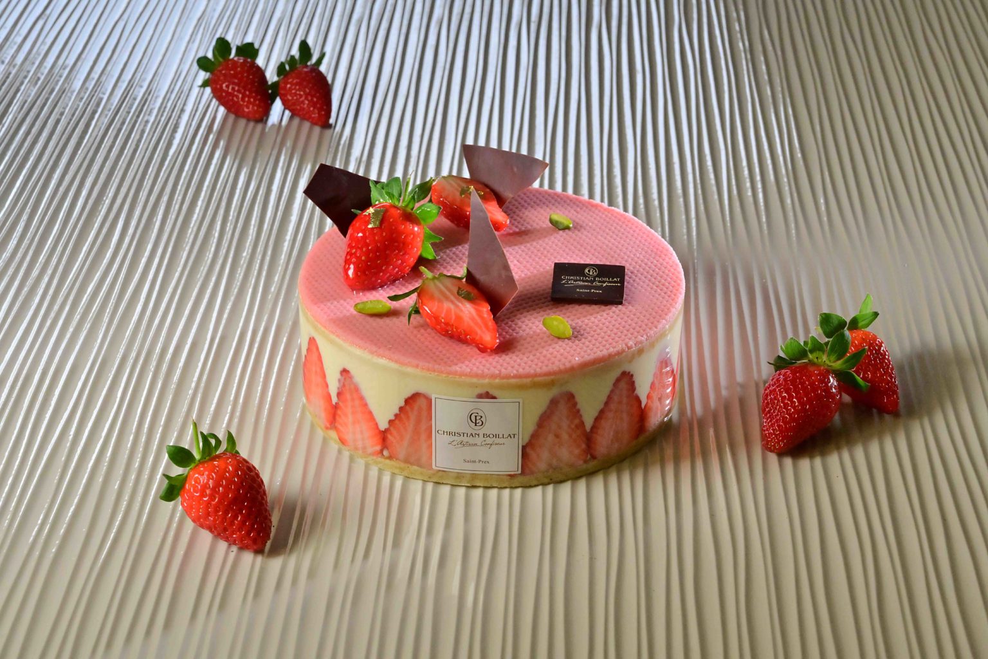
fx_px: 1921
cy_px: 330
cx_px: 494
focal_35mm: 70
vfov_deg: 19.5
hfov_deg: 28.8
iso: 5000
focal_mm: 70
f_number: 16
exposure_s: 1/250
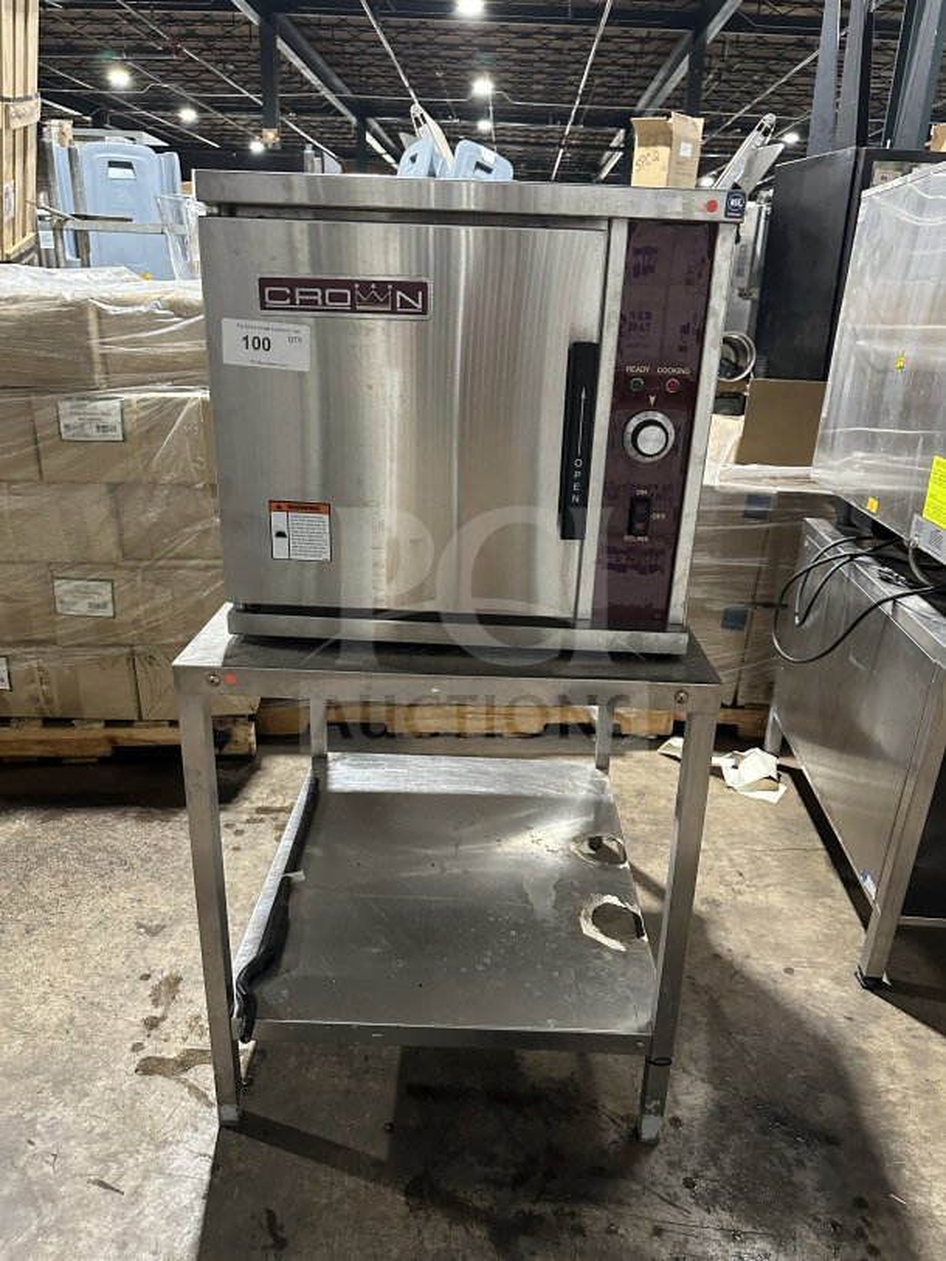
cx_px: 473
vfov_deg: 71.6
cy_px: 630
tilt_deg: -20.3
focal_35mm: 24
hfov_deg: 56.8
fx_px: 874
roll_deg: -3.6
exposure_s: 1/60
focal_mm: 6.86
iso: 800
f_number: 1.78
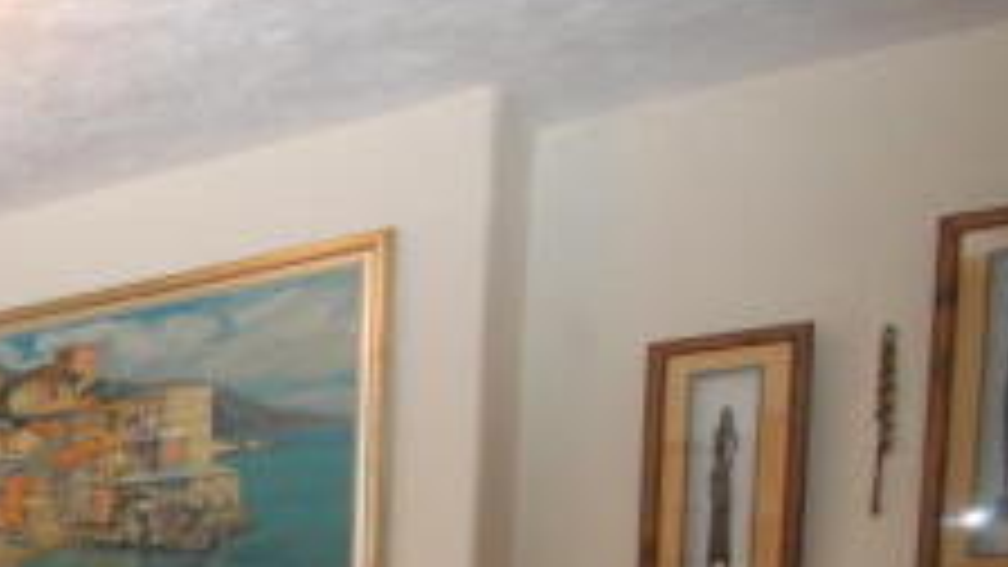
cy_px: 772
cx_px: -374
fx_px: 1229
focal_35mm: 46
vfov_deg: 22.7
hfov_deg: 31.4
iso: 1600
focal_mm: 10
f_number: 7.1
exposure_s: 1/60
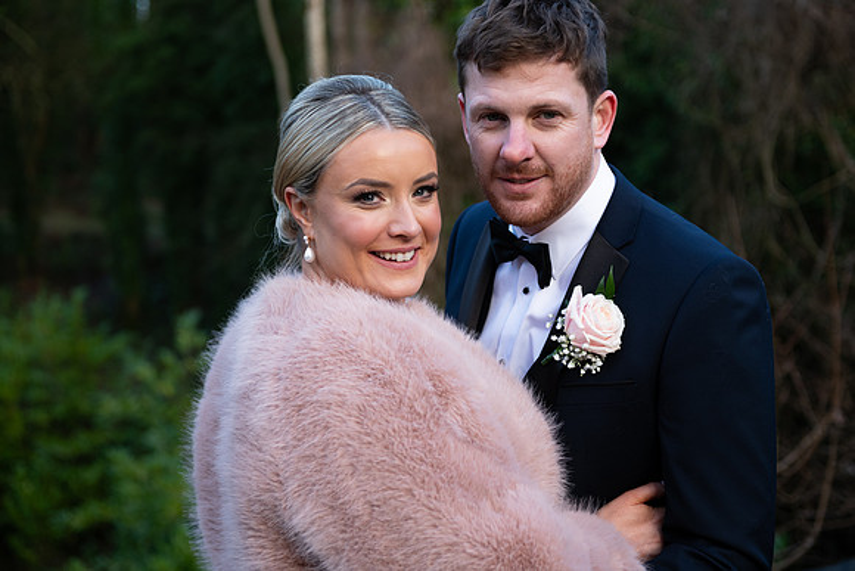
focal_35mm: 62
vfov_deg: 21.9
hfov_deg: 32.4
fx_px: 1473
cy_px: 286
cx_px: 428
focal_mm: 62
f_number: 3.5
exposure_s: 1/160
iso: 160
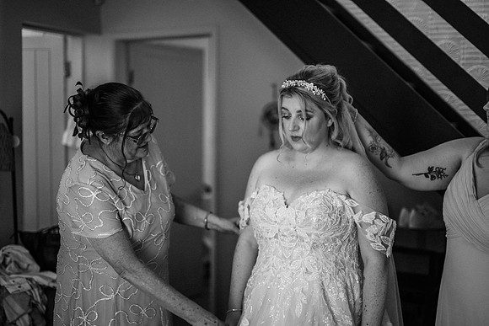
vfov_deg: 27.0
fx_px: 679
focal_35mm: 50
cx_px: 244
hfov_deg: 39.6
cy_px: 163
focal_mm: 50
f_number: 1.4
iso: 640
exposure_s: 1/200
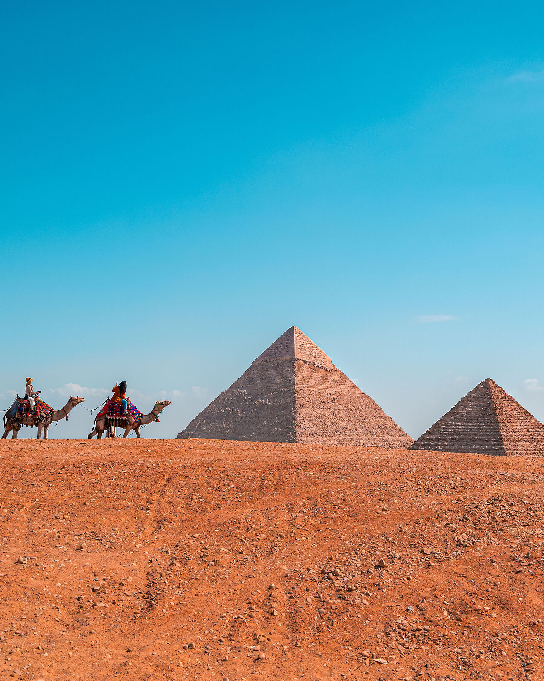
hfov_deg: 27.6
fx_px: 1107
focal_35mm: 55
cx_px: 300
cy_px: 340
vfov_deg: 34.2
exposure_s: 1/1000
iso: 100
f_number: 6.3
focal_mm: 39
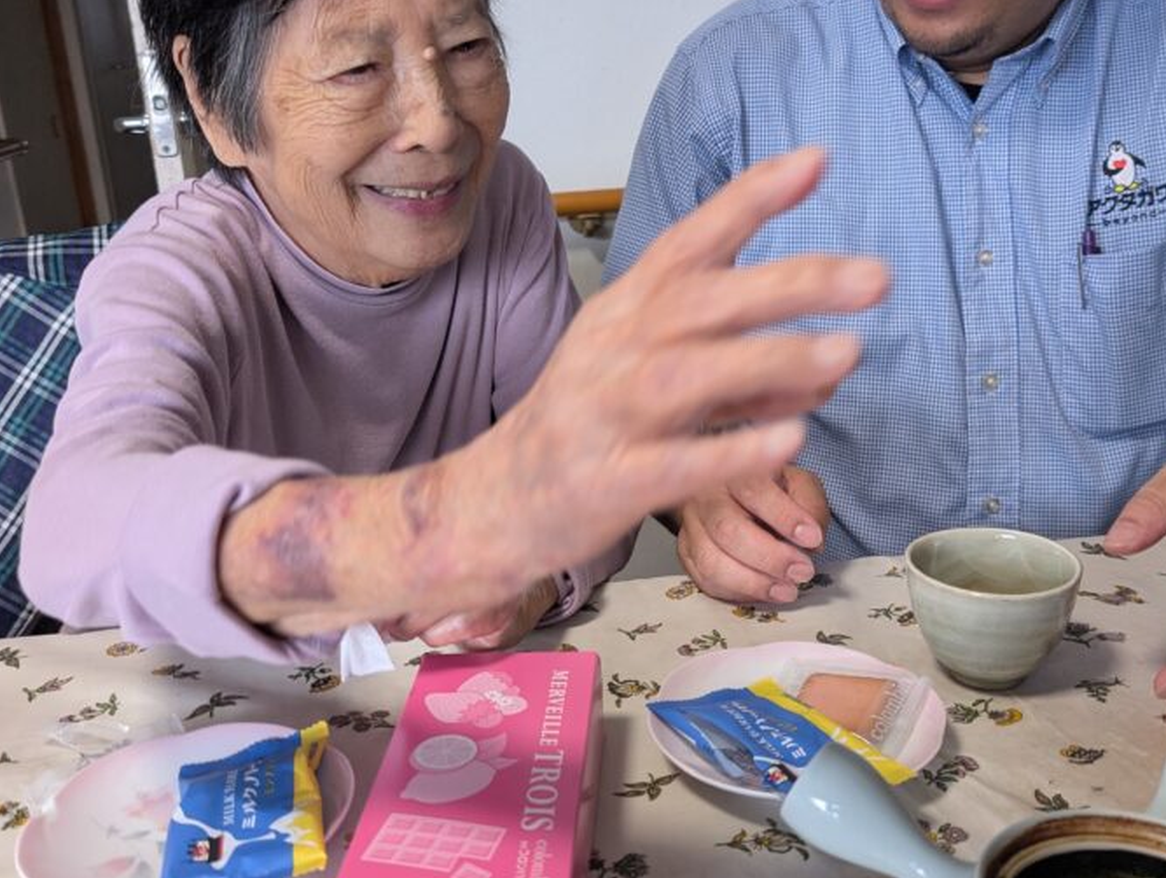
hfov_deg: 51.3
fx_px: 1214
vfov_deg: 39.7
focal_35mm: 36
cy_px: 421
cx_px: 608
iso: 213
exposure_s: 1/120
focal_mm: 6.9
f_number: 1.68
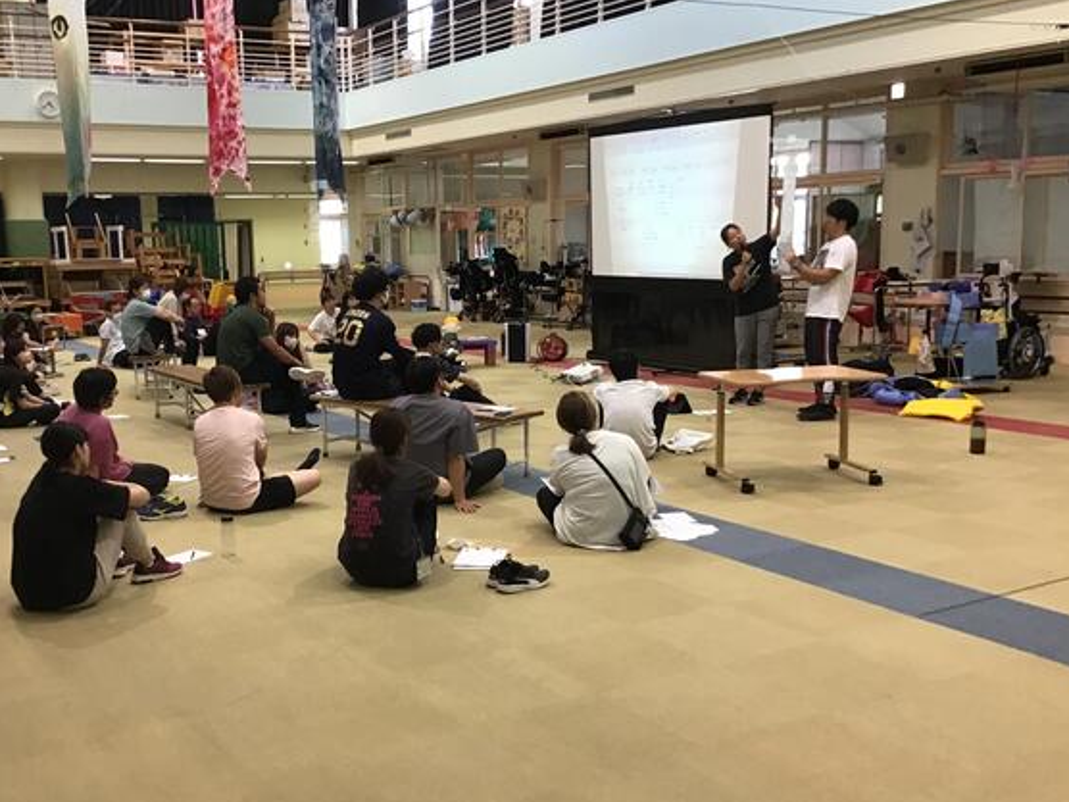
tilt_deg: -8.3
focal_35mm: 39
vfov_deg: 36.8
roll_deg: +1.4
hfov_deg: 47.5
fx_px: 1204
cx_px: 408
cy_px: 428
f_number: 2.4
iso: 80
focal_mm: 3.3
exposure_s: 1/30
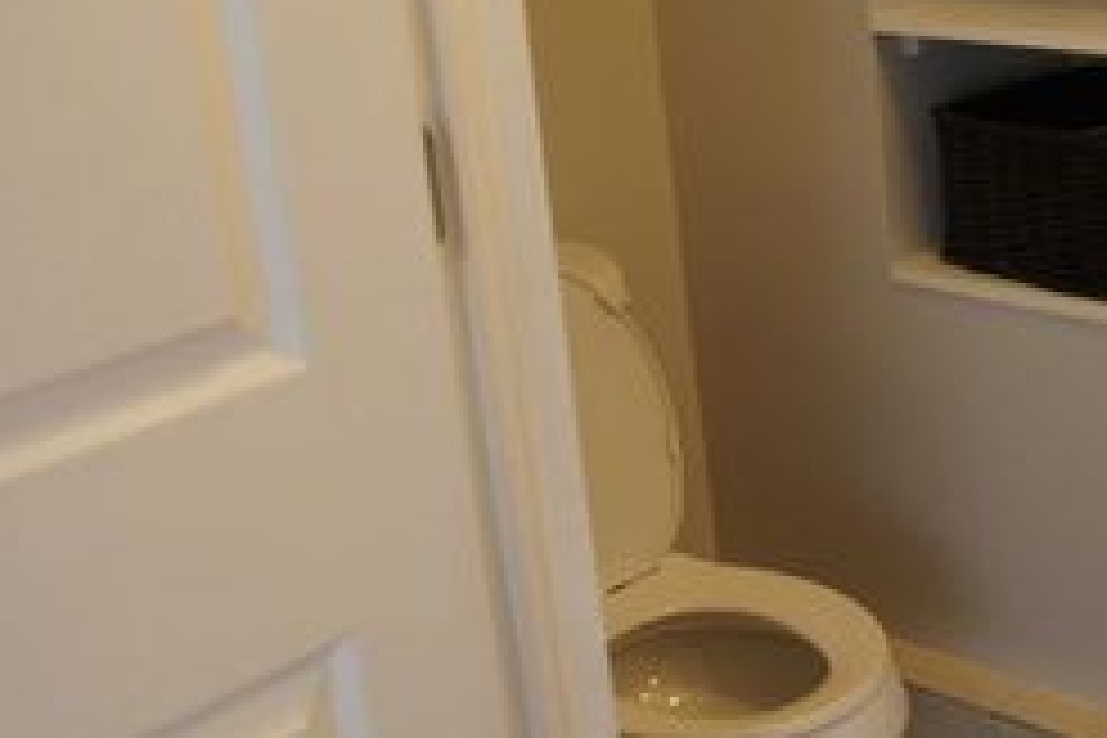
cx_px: 990
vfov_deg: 20.4
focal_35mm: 66
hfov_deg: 29.2
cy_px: 212
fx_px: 2039
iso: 160
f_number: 2.8
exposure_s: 1/30
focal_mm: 17
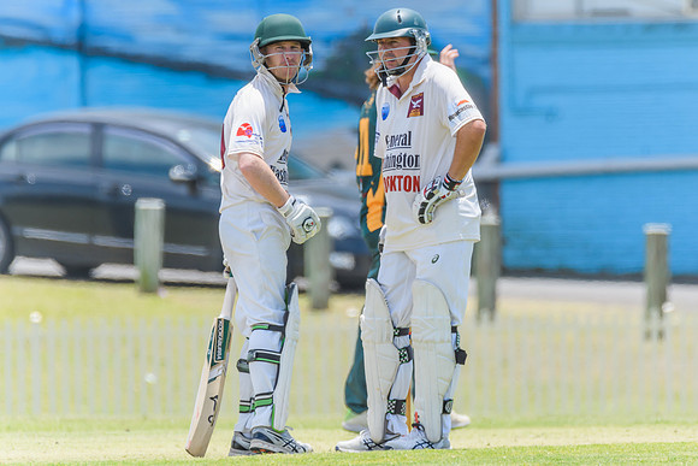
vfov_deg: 1.4
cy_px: 197
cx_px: 405
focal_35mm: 957
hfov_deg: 2.2
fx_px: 18563
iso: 400
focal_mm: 550
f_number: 6.3
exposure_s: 1/1250
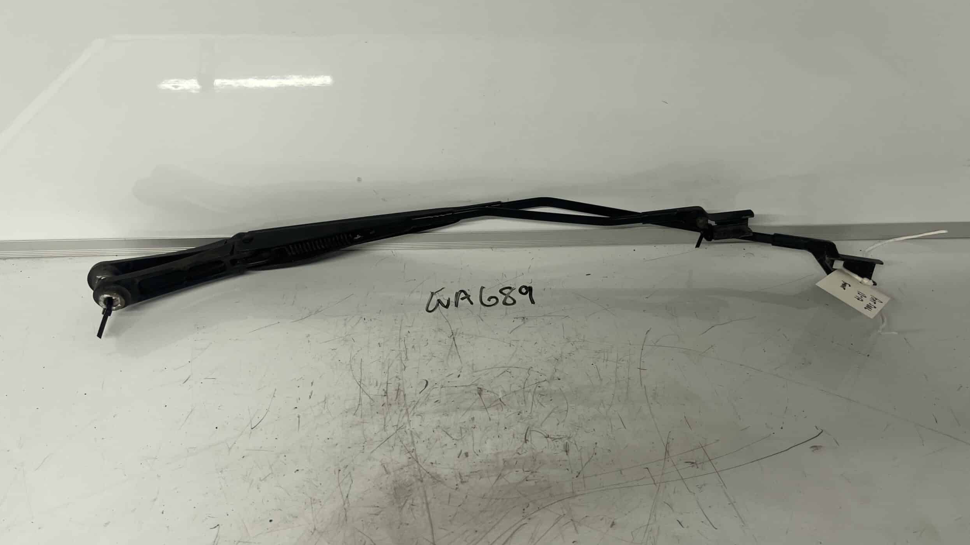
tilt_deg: -41.7
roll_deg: -2.2
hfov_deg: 66.1
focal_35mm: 29
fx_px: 746
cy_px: 270
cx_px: 491
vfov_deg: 40.2
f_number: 1.6
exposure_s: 1/100
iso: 125
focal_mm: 5.1
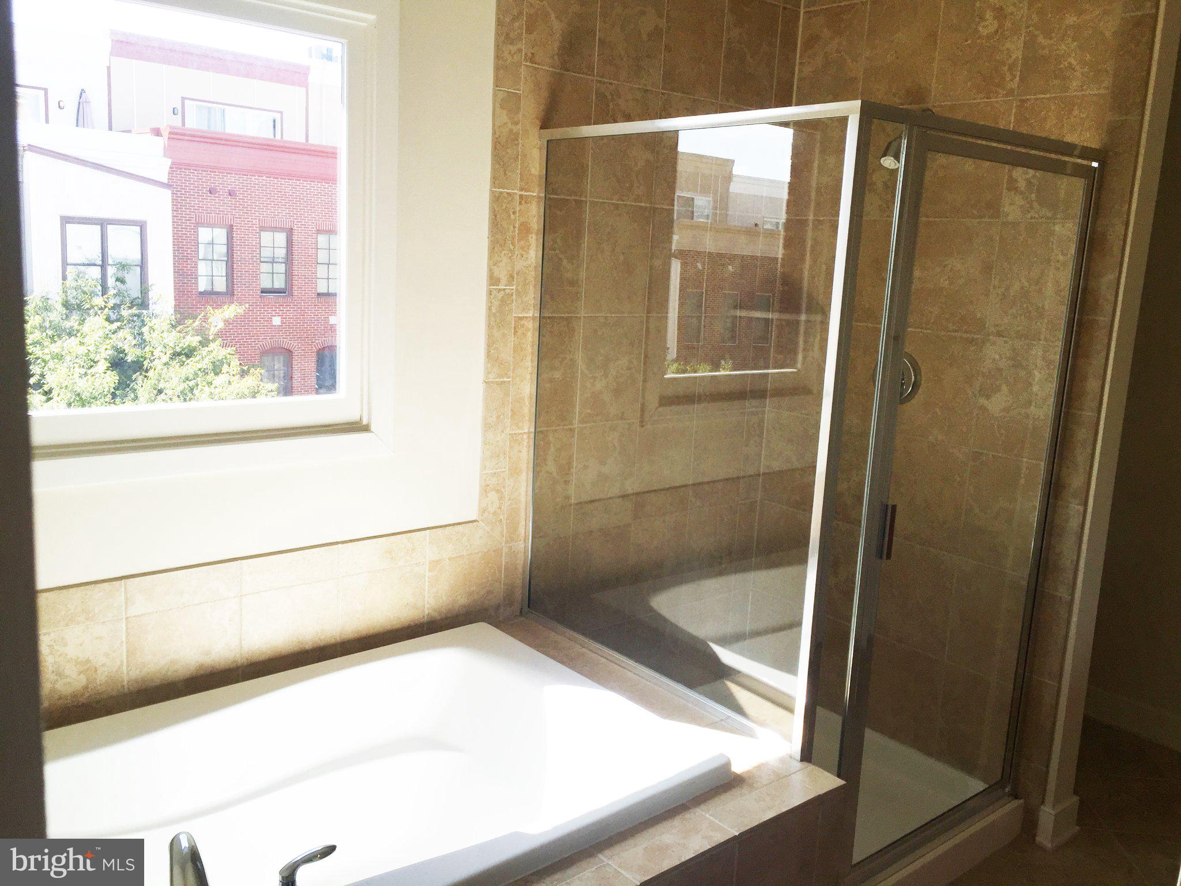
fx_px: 989
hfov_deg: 61.7
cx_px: 590
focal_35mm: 29
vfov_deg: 48.2
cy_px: 443
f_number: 2.2
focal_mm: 4.15
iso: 32
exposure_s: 1/344
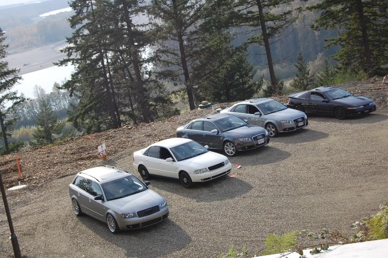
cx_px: 194
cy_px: 129
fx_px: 743
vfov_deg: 19.7
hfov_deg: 29.3
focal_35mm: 69
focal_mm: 46
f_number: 10
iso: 280
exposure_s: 1/250
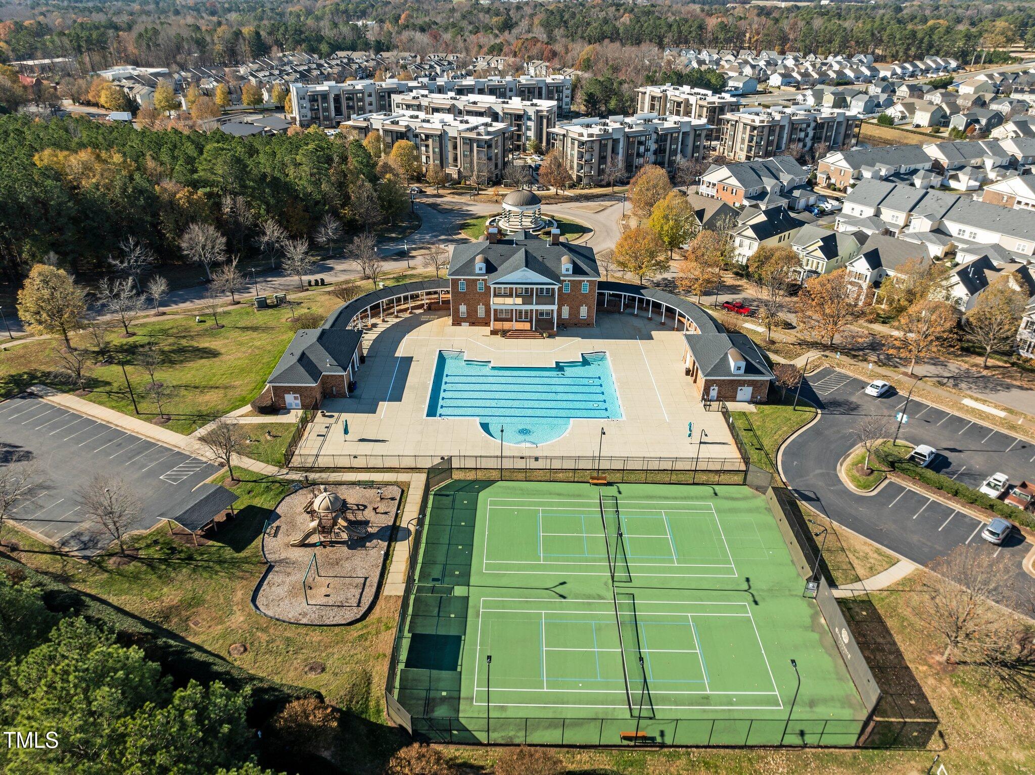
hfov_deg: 71.6
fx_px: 717
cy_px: 388
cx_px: 518
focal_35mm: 24
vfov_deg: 56.8
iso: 150
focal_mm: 12.29
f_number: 2.8
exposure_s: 1/1250
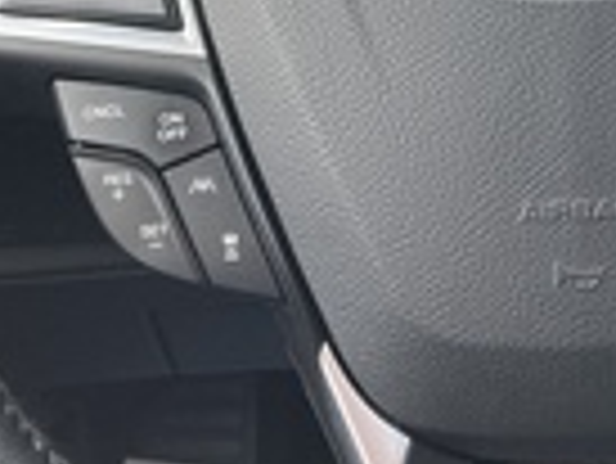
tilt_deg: -25.4
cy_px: -20
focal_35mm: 86
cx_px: 495
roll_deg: -2.3
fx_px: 1532
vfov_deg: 16.8
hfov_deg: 22.4
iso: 40
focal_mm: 3.99
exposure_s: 1/120
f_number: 1.8
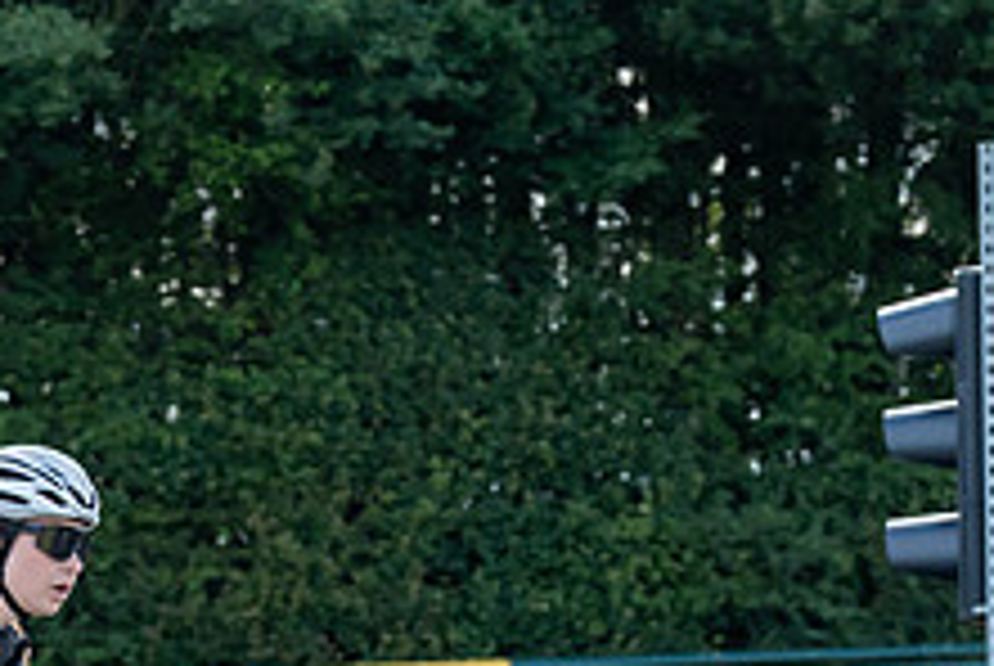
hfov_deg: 7.8
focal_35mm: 262
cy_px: 838
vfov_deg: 5.2
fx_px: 7244
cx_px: 185
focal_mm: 74
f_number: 5.6
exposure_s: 1/1000
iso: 1250
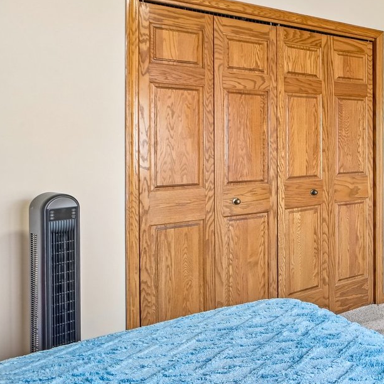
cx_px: 501
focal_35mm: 36
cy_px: 171
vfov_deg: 46.0
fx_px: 452
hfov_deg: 33.5
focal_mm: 16
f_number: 13
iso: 400
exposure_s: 1/8
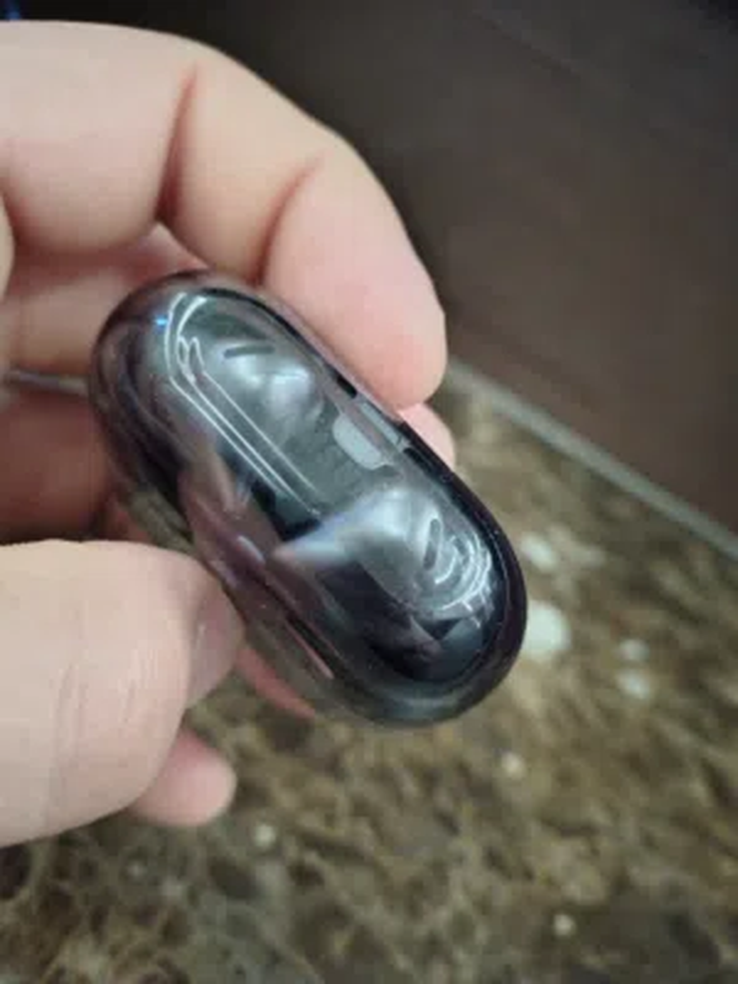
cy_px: 492
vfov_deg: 69.4
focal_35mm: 25
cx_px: 369
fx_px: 711
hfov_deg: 54.9
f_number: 1.7
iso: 6400
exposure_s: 1/12.5
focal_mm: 4.71
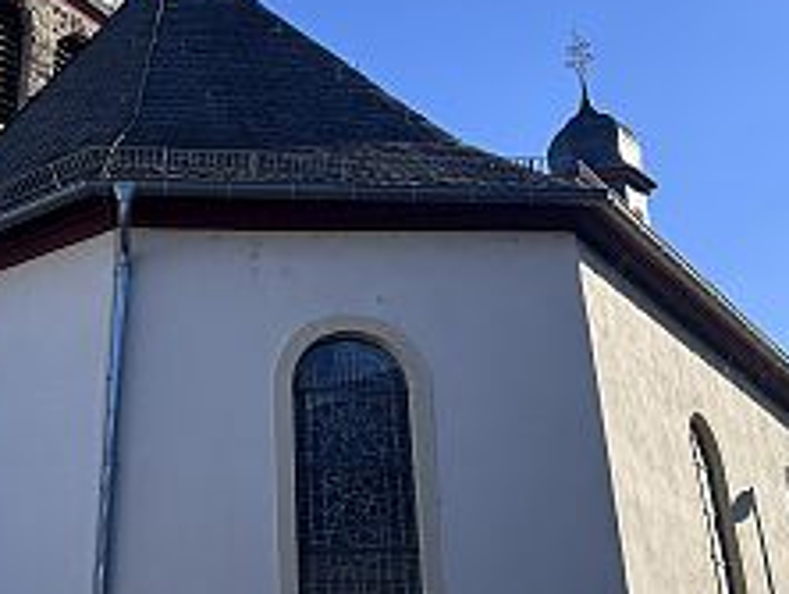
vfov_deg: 27.9
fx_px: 1187
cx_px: 341
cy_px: 205
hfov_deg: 36.7
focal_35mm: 52
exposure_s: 1/2994
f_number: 1.5
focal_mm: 5.7
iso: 50
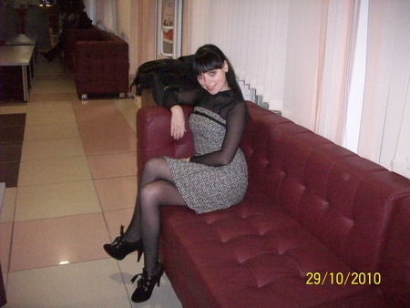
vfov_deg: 38.7
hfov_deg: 50.1
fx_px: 438
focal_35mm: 37
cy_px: 154
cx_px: 205
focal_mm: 6.2
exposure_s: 1/128
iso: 800
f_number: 2.8
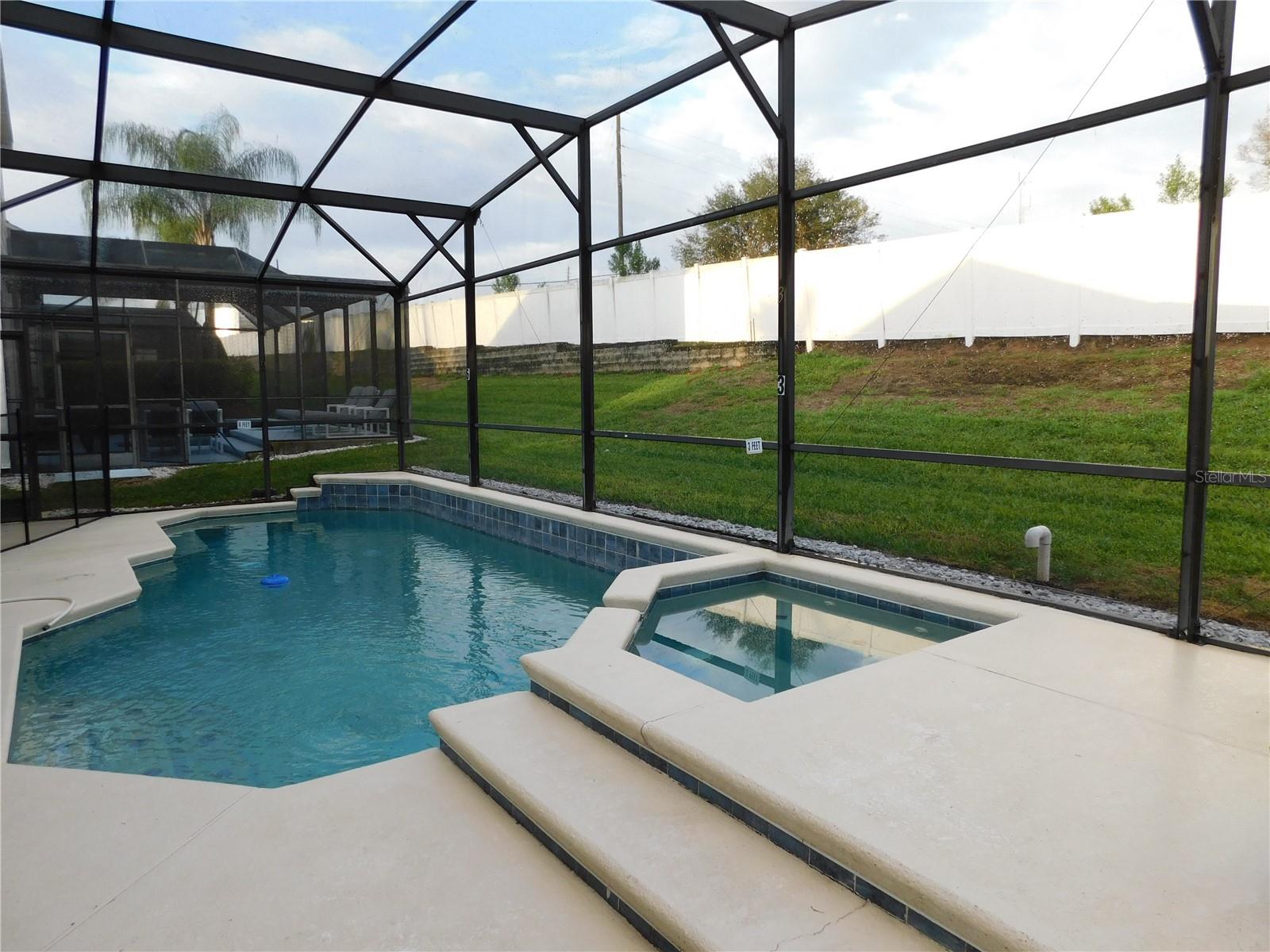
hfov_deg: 73.9
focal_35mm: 23
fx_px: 844
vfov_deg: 58.9
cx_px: 635
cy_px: 476
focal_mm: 4
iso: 125
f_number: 3
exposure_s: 1/200
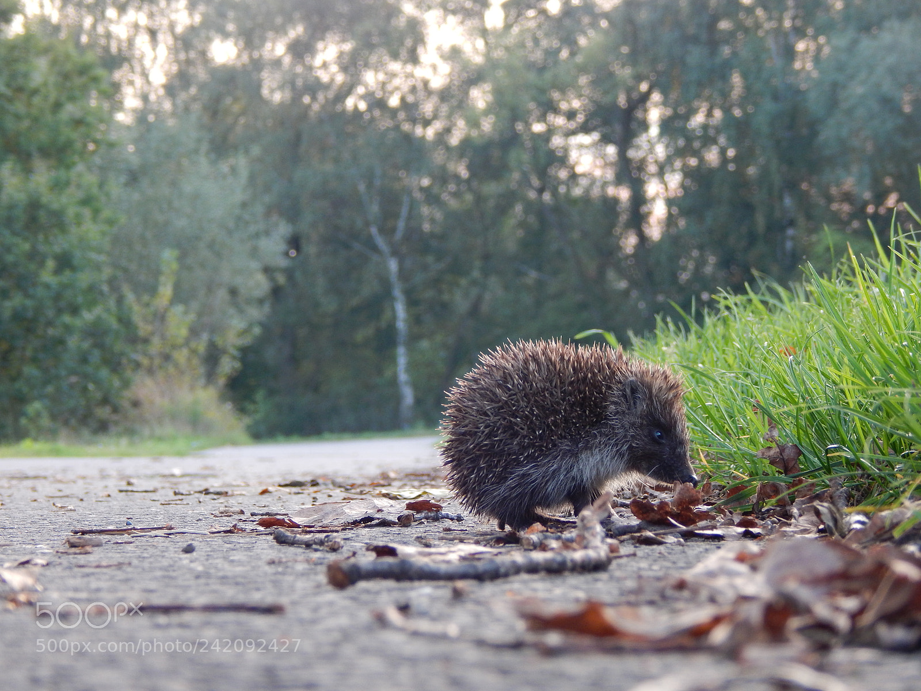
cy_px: 346
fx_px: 3485
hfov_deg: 15.1
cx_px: 460
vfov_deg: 11.3
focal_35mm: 131
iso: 180
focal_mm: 23.4
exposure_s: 1/30
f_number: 4.8
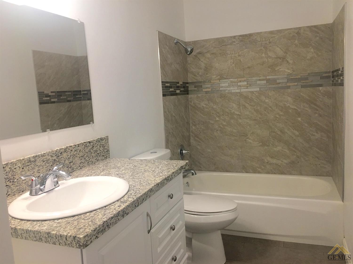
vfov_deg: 48.2
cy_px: 132
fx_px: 296
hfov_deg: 61.7
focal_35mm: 29
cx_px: 176
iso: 40
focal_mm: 4.15
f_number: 2.2
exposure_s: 1/30
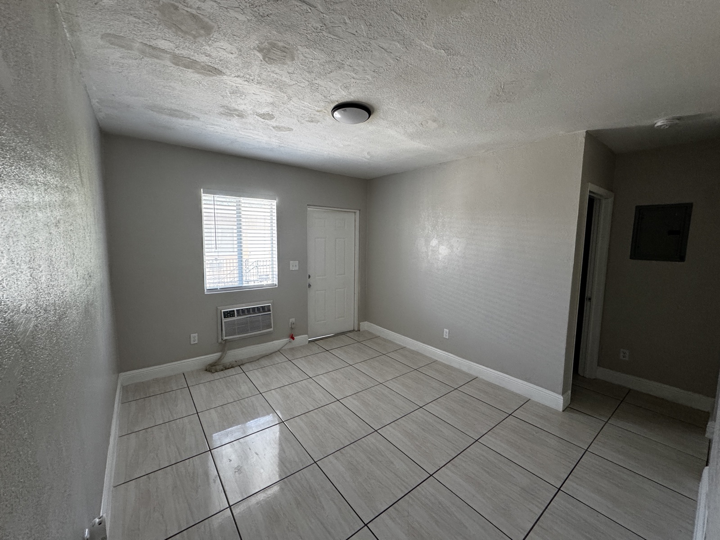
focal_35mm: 14
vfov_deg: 85.7
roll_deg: -0.7
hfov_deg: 102.1
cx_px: 360
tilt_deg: -7.2
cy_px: 270
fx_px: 291
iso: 250
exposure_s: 1/99
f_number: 2.2
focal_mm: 2.22
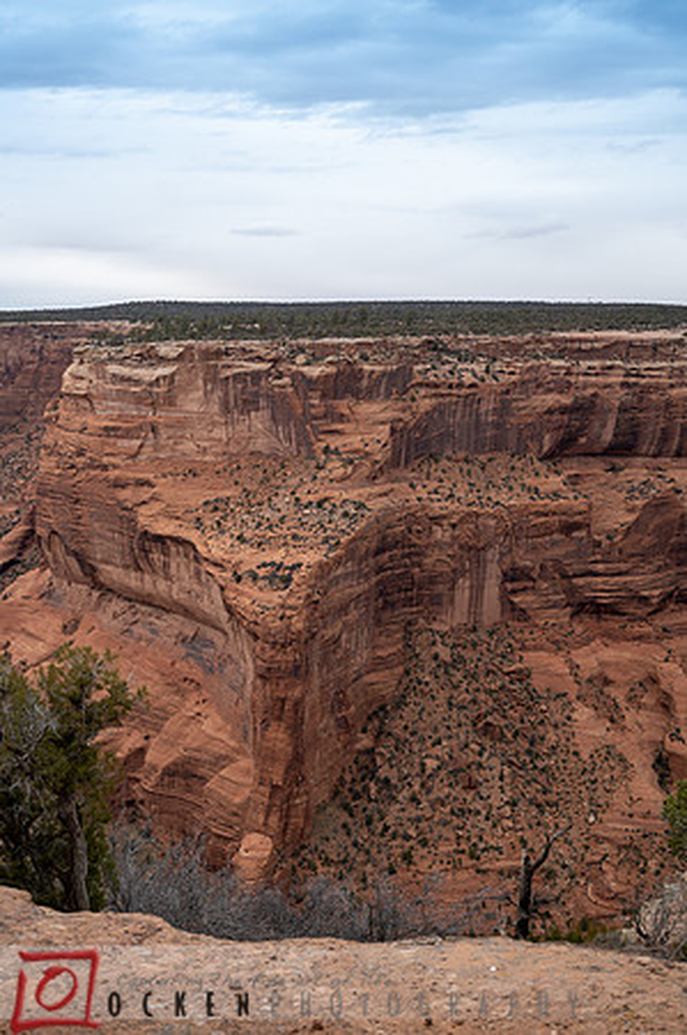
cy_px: 518
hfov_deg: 28.6
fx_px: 1348
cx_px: 344
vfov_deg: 42.0
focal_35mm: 47
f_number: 4.5
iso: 400
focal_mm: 47
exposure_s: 1/640
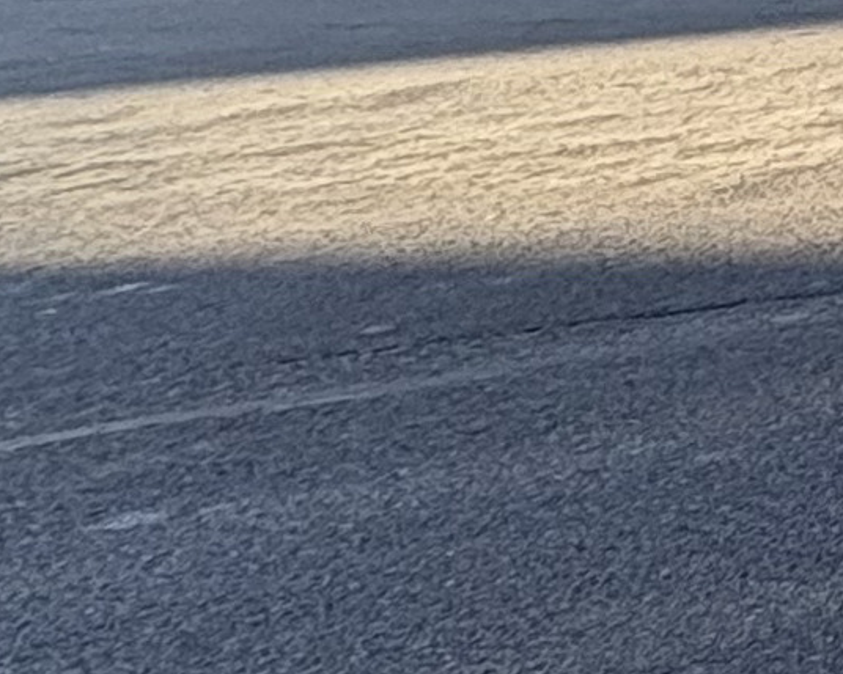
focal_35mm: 102
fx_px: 2545
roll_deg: +2.1
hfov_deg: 9.4
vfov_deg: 12.8
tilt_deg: +4.7
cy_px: -742
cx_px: 3002
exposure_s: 1/205
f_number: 2.2
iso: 40
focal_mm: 2.22
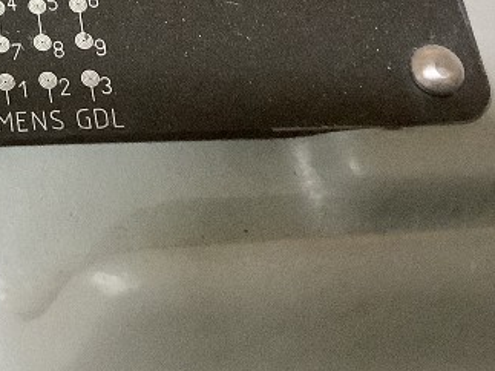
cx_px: -133
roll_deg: -1.6
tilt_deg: -32.1
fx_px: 1372
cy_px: -167
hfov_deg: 19.1
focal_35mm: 96
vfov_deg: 14.5
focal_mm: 3.3
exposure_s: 1/24
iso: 640
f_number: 2.4
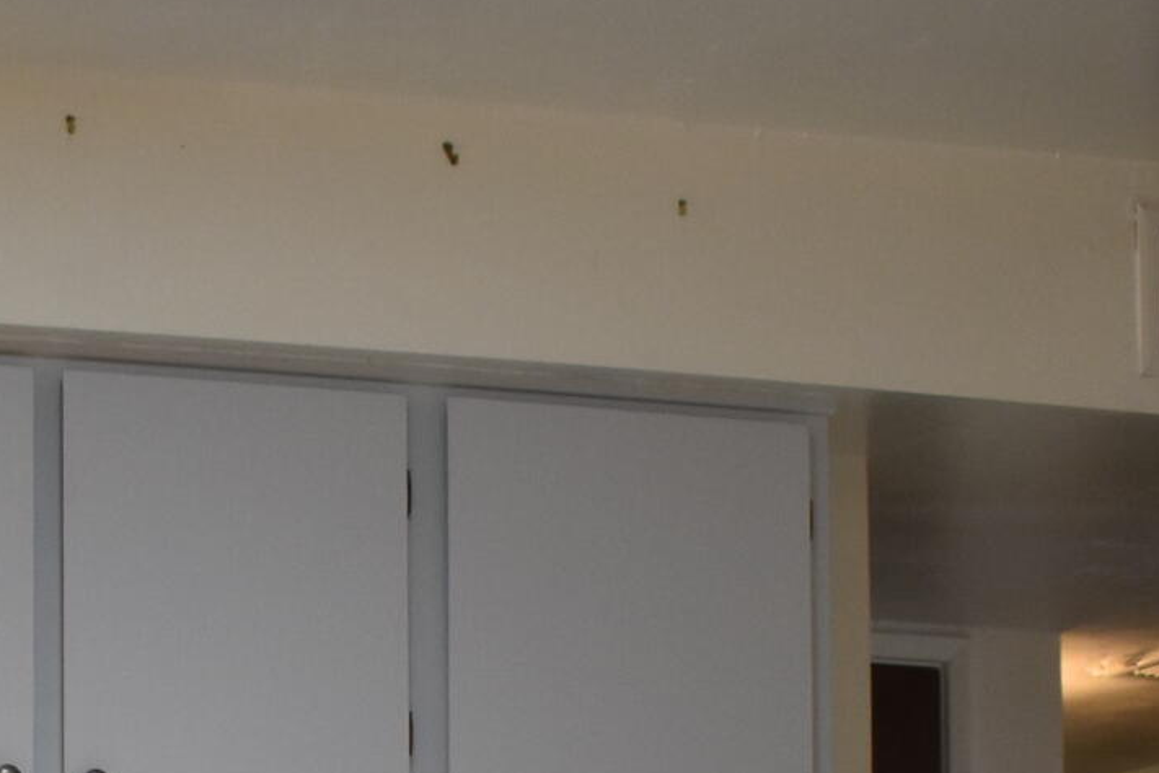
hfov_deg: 17.7
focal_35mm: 114
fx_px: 3670
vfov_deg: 11.4
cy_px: 1228
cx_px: 116
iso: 800
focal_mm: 18
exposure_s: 1/200
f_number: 3.5
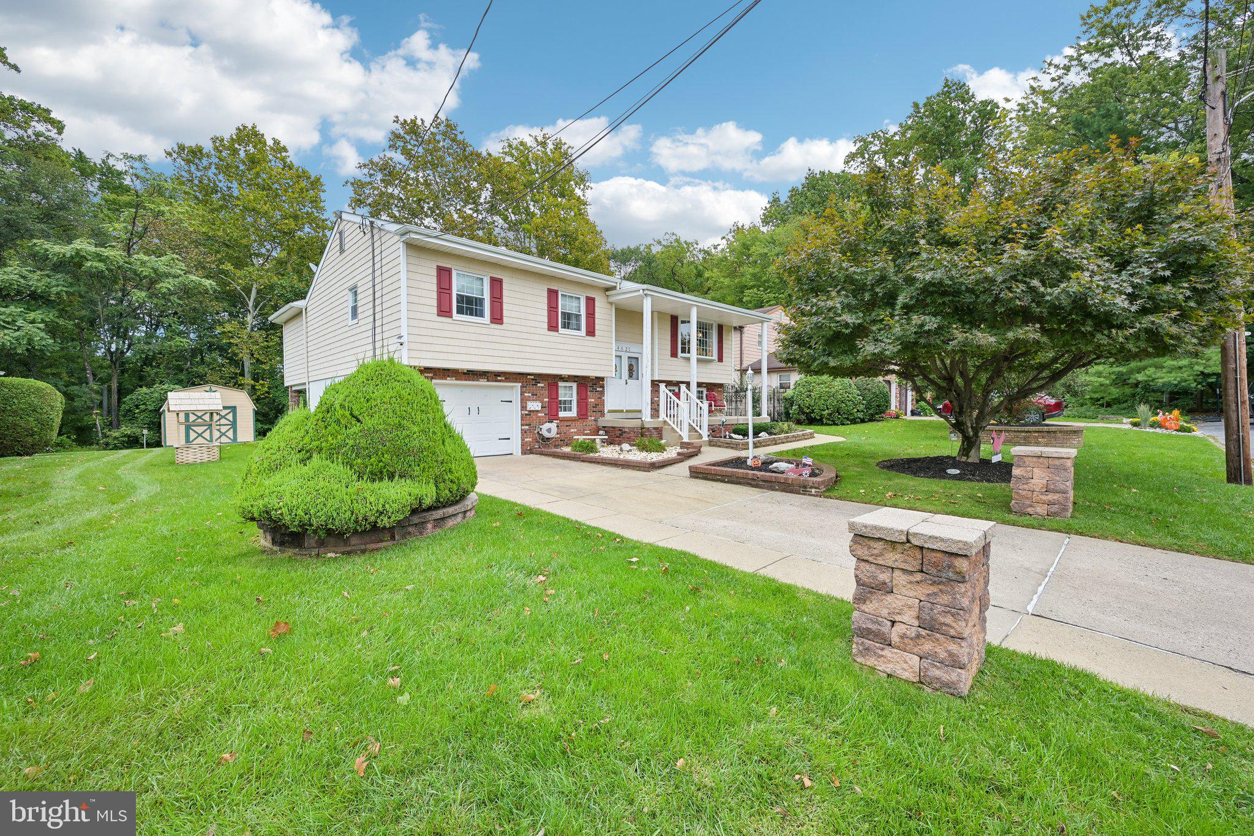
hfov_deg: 104.3
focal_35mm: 14
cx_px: 627
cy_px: 418
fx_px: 488
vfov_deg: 81.2
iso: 100
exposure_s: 1/30
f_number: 8
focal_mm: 14
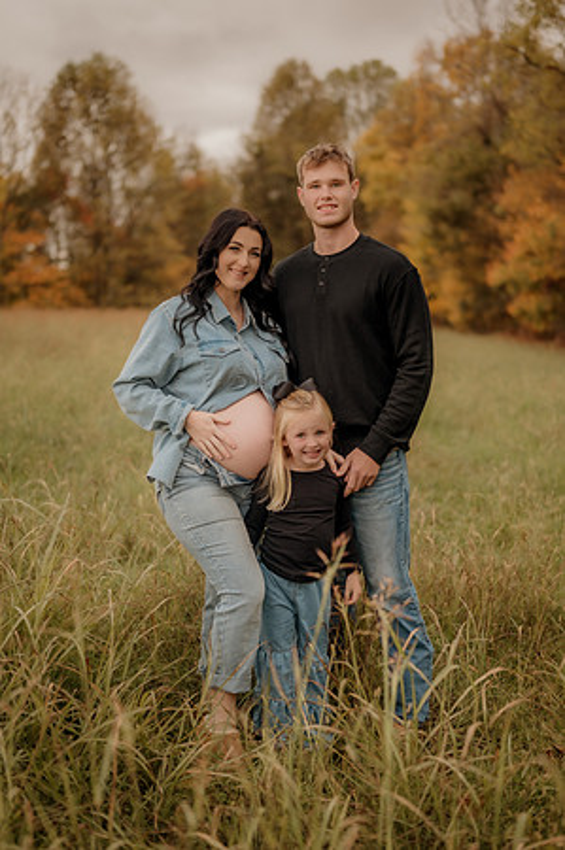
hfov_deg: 26.9
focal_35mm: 50
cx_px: 282
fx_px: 1180
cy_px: 425
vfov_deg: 39.6
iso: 200
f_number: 1.8
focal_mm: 50
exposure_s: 1/320
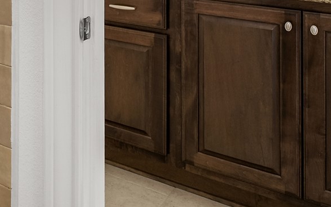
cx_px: -148
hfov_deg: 26.9
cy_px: -71
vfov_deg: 20.5
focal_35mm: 57
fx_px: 514
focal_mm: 10
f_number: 2.8
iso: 400
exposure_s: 1/15
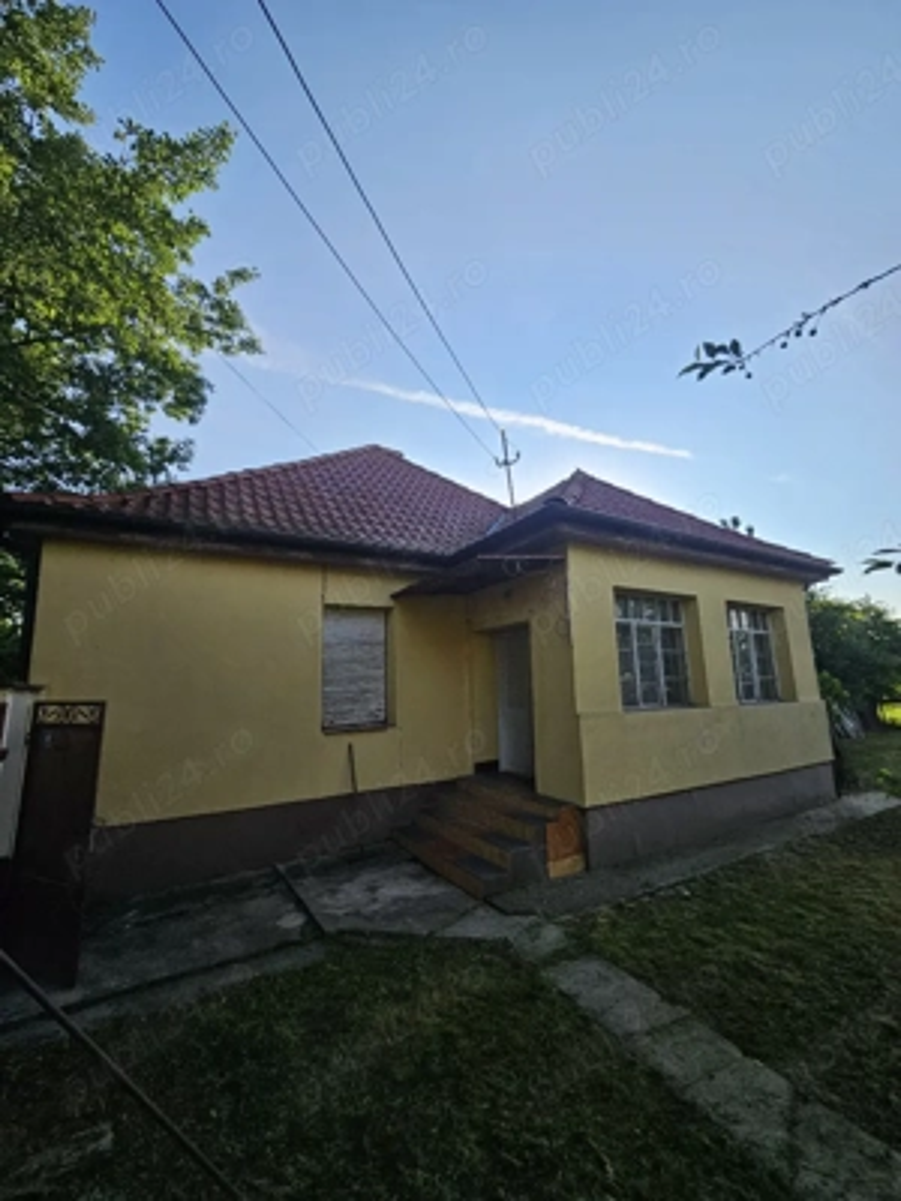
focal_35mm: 13
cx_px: 450
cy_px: 600
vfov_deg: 106.2
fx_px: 451
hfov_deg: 89.9
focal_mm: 2.2
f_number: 2.2
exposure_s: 1/1429
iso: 50
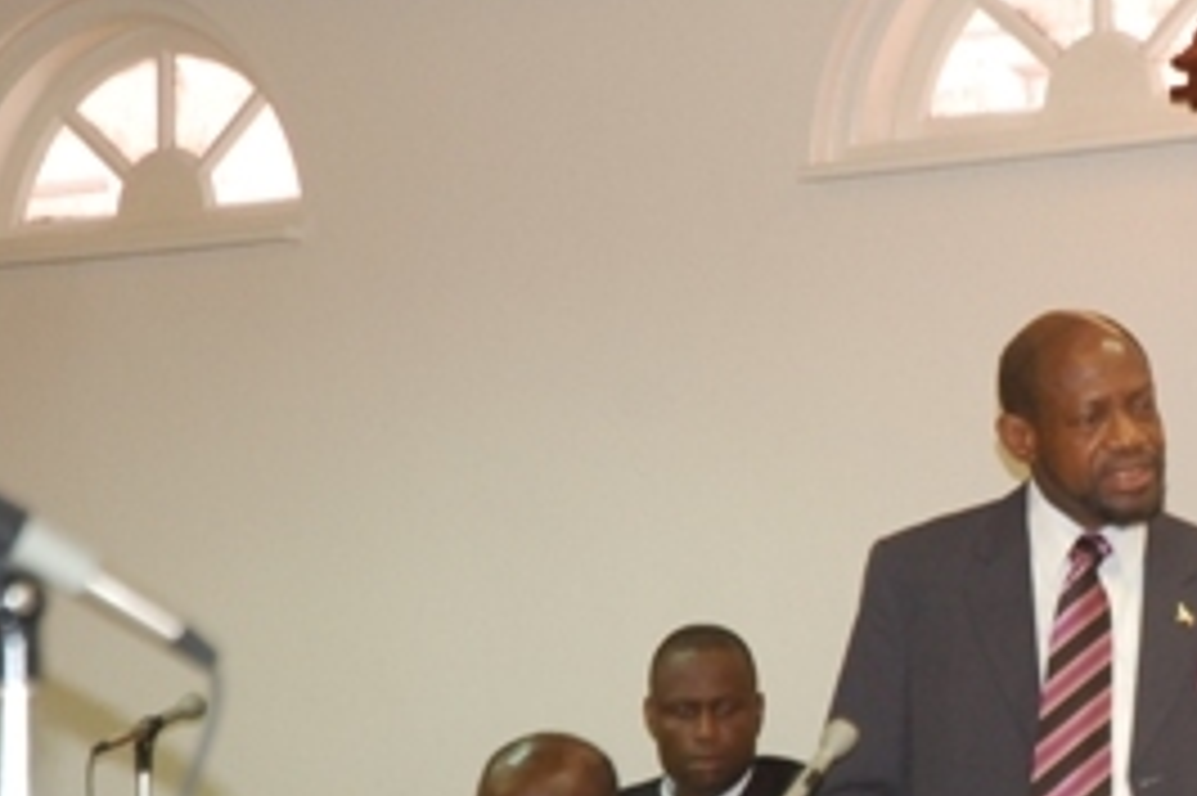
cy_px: 531
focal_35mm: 198
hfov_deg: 10.3
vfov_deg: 6.9
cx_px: 1184
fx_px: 6586
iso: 900
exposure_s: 1/60
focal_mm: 55
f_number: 4.5
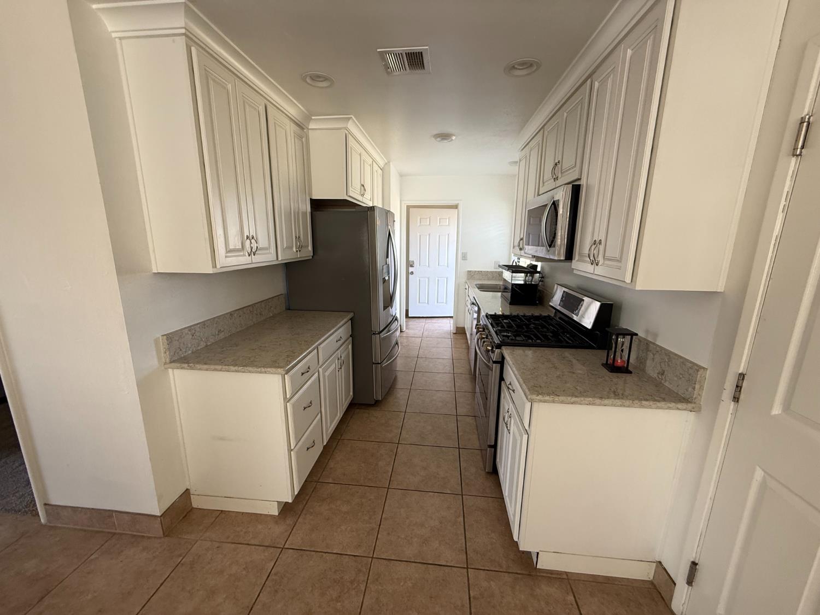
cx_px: 410
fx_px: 332
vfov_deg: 85.7
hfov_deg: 102.1
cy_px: 308
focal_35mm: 14
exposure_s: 1/99
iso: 160
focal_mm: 2.22
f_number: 2.2
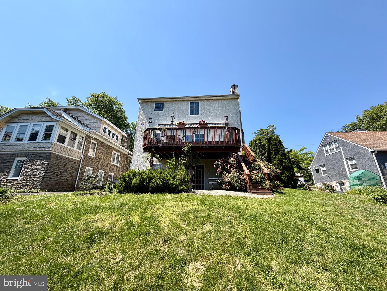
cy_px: 146
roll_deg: -0.1
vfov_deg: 85.7
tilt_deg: +19.0
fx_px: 157
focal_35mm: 14
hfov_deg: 102.1
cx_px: 194
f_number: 2.2
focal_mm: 2.22
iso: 25
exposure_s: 1/770
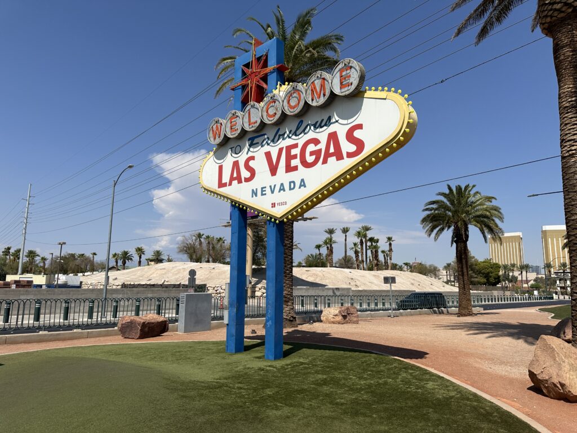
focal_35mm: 24
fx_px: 400
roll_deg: -0.4
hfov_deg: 71.6
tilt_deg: +8.7
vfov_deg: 56.8
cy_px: 216
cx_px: 288
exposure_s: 1/8929
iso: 80
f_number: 1.78
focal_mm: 6.86
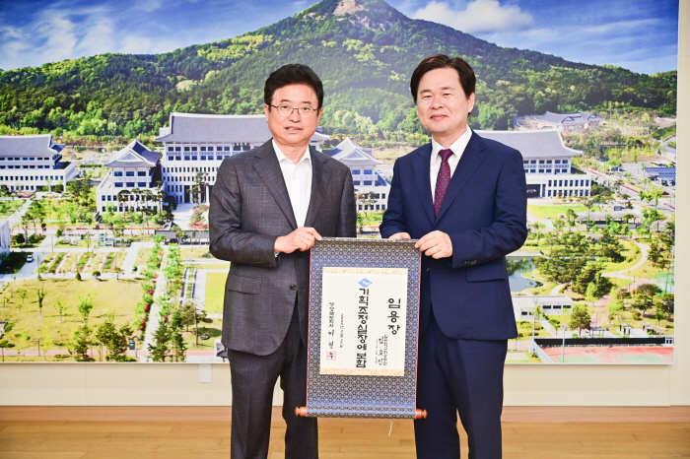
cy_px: 230
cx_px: 345
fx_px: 920
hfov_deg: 41.1
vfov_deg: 28.0
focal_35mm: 48
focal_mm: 48
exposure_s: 1/250
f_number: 4
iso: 800
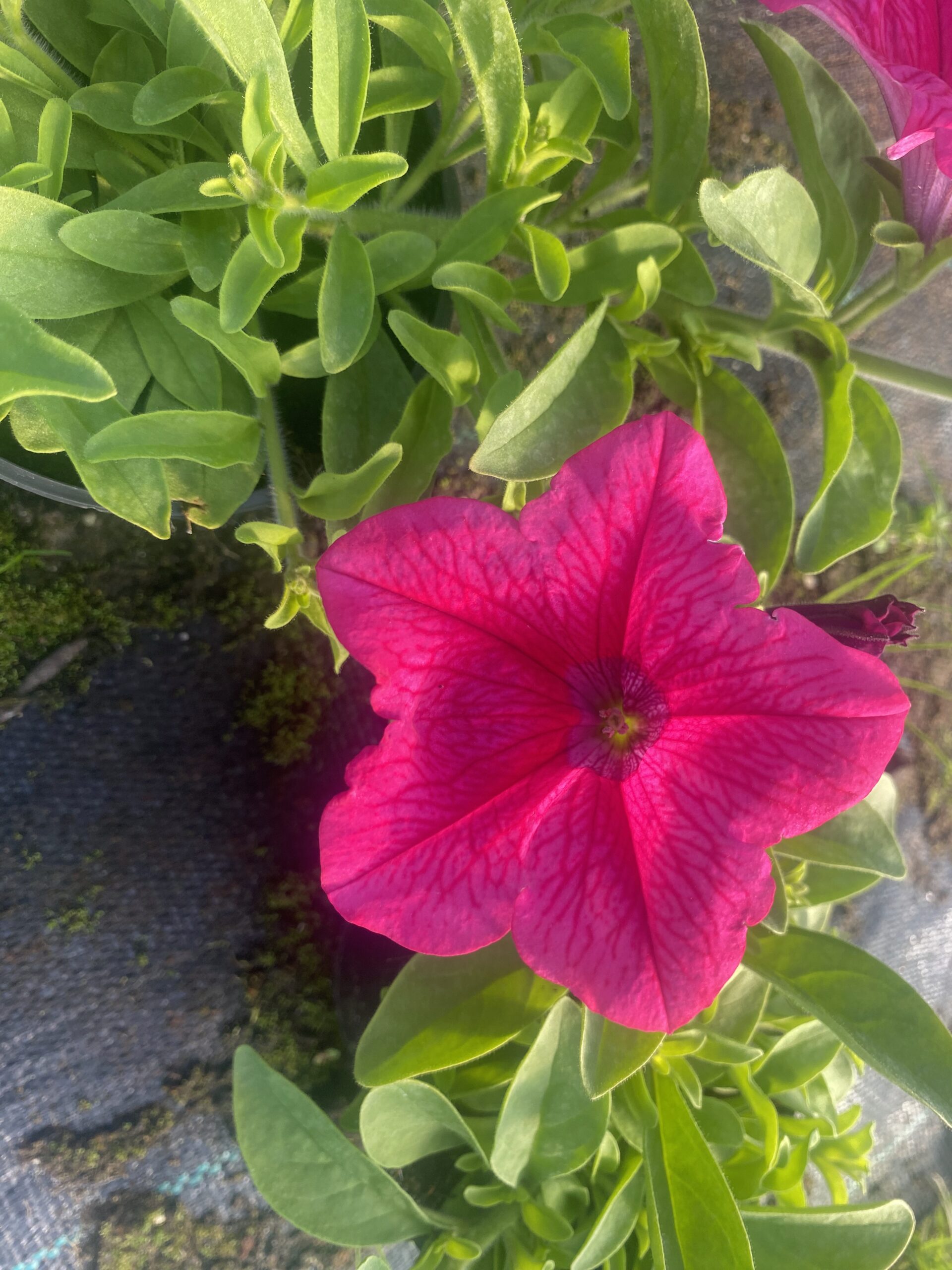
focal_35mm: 25
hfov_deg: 54.9
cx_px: 476
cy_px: 635
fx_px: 917
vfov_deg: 69.4
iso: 32
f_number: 1.8
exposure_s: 1/332
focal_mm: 4.25
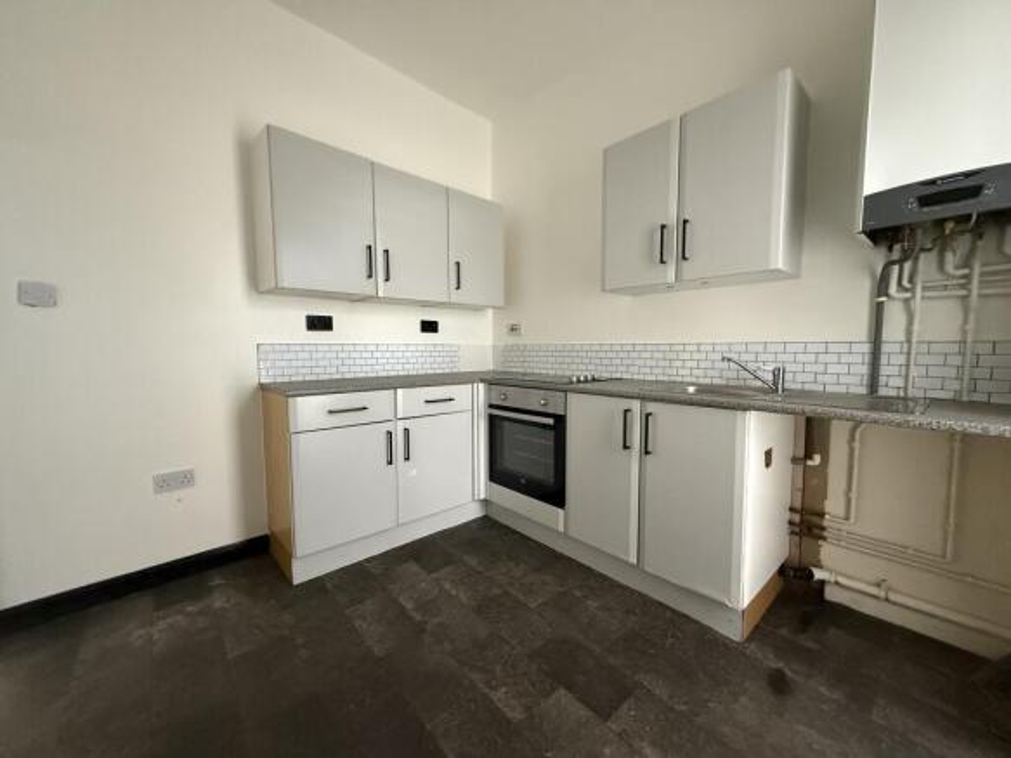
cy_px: 379
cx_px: 506
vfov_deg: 85.7
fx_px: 409
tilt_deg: -3.9
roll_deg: +0.0
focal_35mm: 14
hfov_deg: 102.1
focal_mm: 2.22
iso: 1000
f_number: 2.2
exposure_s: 1/60
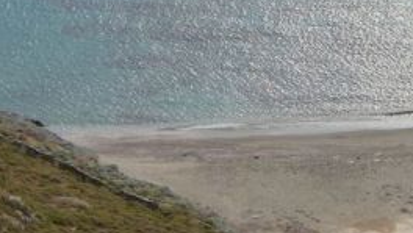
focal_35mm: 356
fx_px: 3902
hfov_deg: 6.0
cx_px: 460
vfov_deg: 3.4
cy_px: -43
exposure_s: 1/125
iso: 125
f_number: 4.6
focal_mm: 20.5
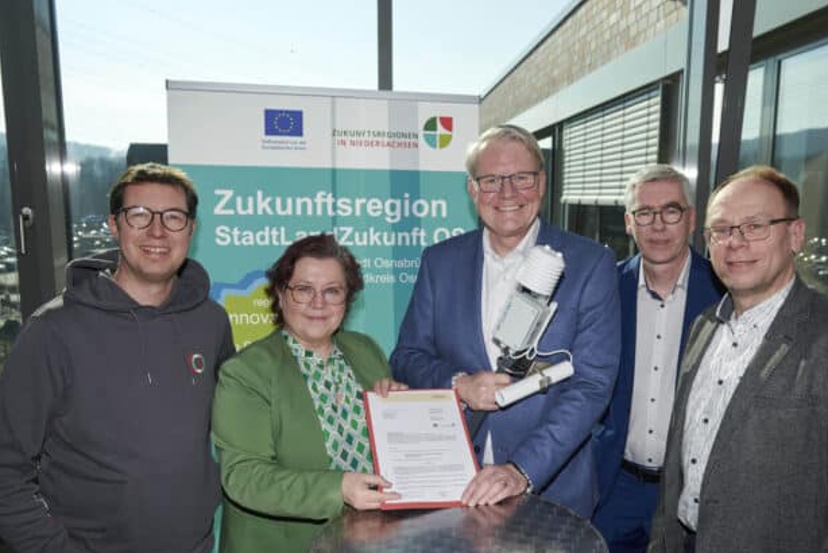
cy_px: 301
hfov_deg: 61.8
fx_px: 690
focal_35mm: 30
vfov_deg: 43.6
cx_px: 452
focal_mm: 24
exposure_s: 1/200
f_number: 6.3
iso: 80
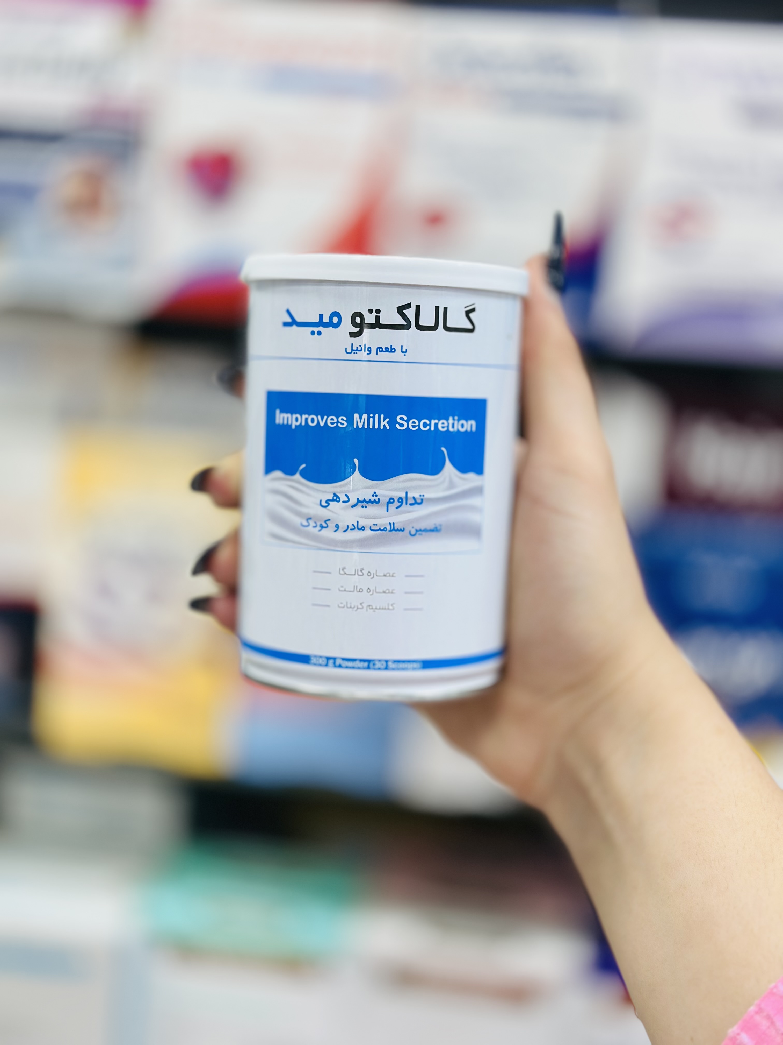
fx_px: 1448
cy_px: 522
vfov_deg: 39.7
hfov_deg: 30.3
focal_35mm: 48
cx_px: 392
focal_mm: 6.86
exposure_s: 1/100
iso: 80
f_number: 1.78
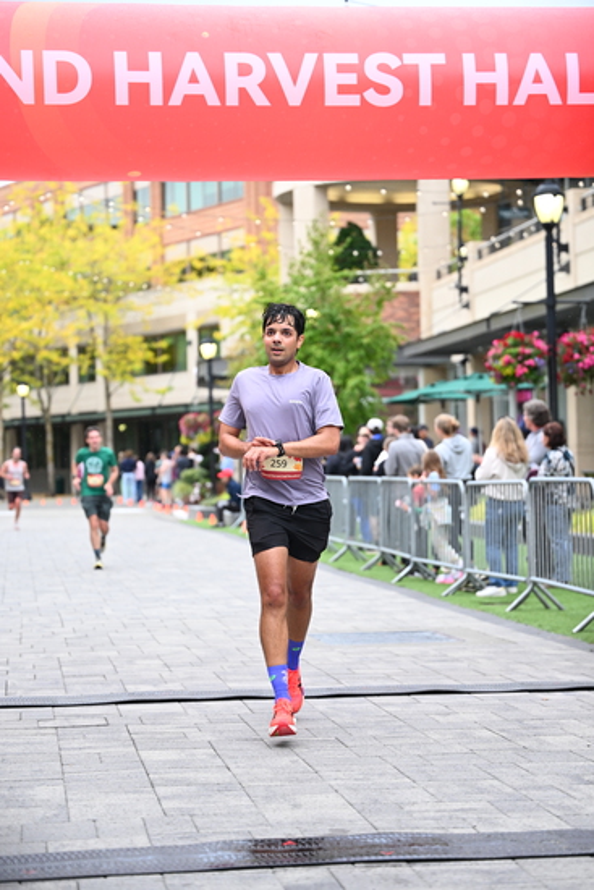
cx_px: 297
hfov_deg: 17.3
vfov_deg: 25.7
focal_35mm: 79
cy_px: 445
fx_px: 1954
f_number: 2.8
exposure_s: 1/1600
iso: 1250
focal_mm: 79
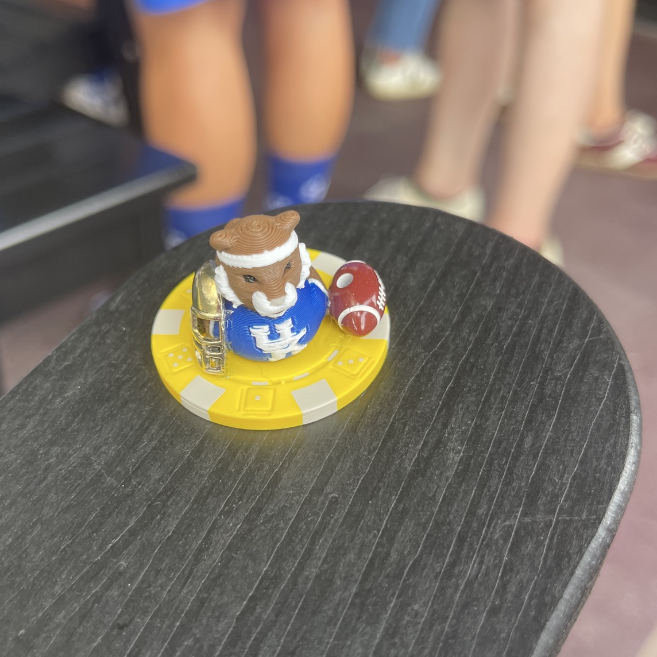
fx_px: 730
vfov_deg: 48.4
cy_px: 341
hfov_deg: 48.3
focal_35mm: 34
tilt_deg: -33.3
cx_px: 289
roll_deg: -3.6
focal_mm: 5.1
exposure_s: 1/129
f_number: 1.6
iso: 32
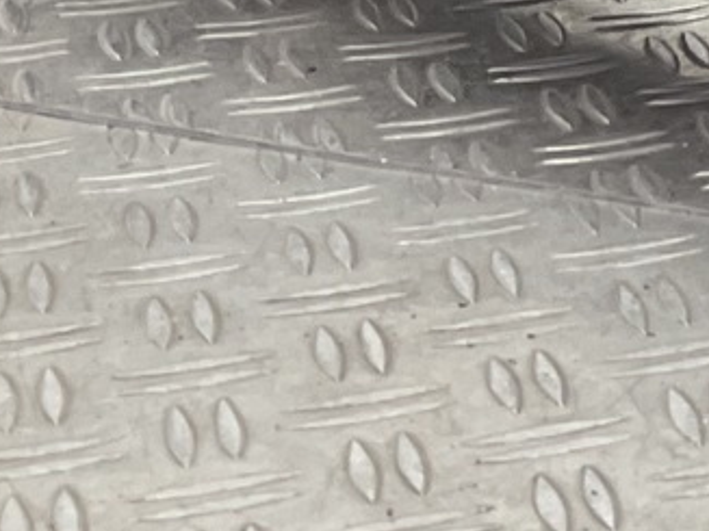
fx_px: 3665
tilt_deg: -11.6
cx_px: 1945
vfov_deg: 7.9
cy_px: -514
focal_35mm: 179
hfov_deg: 9.3
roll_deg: -2.9
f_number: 1.8
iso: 20
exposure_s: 1/100
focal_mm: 3
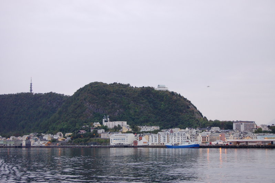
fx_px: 515
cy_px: 92
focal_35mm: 68
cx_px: 138
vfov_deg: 20.1
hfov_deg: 29.9
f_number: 5.3
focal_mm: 45
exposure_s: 1/25
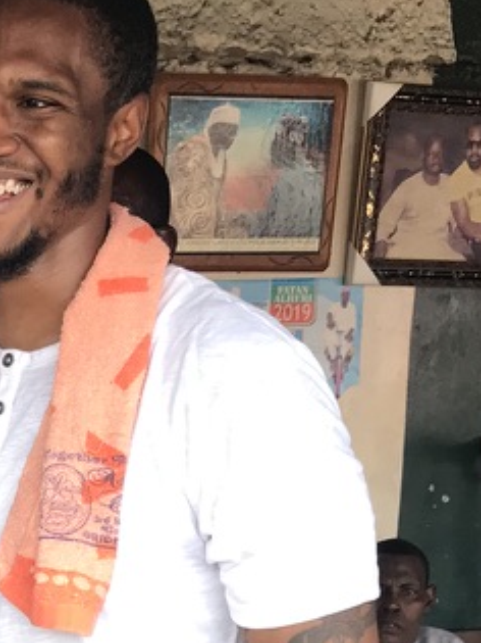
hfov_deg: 15.4
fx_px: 1687
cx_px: -151
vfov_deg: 20.5
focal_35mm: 91
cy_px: 706
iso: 32
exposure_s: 1/100
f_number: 1.8
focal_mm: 3.99
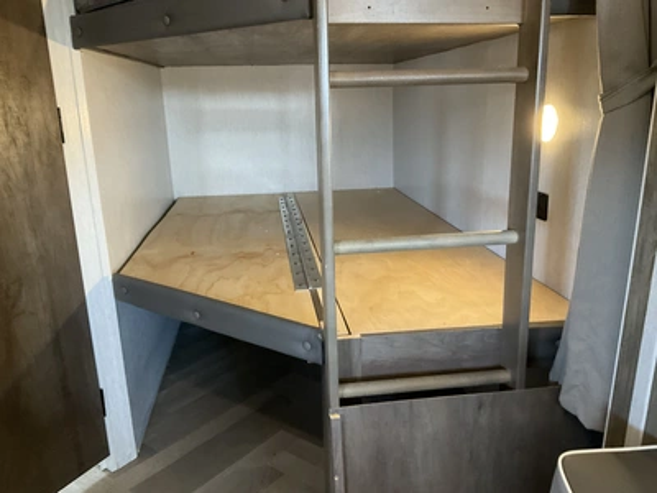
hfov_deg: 61.7
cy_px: 246
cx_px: 328
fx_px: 550
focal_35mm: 29
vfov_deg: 48.2
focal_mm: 3
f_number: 1.8
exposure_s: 1/60
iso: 200
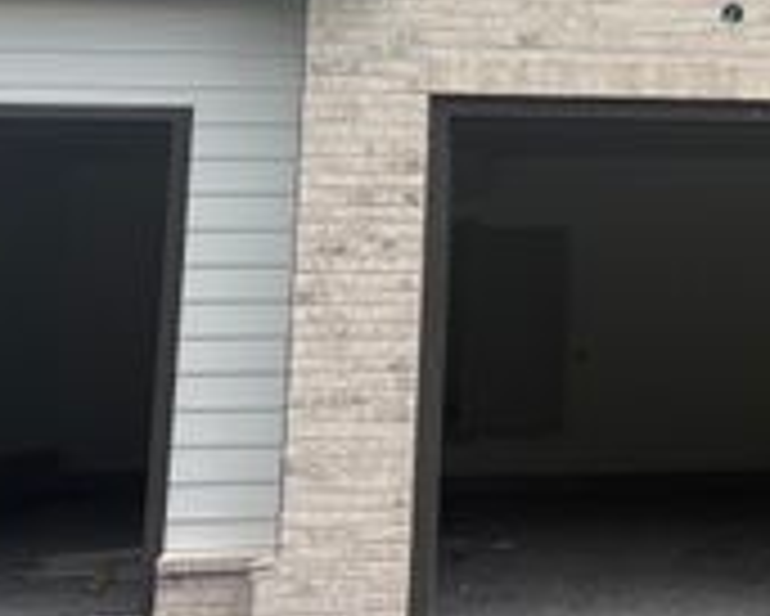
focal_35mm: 74
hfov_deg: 22.9
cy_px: 97
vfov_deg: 20.4
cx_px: 1004
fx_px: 1687
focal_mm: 5.96
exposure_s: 1/4608
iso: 50
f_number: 1.6
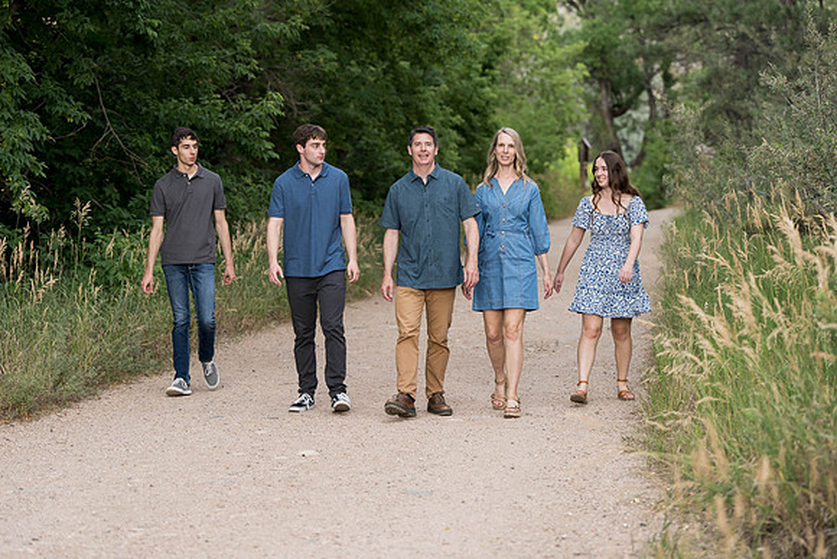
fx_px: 2581
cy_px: 280
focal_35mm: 111
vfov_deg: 12.3
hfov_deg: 18.4
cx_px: 418
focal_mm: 111
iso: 1600
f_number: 3.5
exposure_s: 1/200
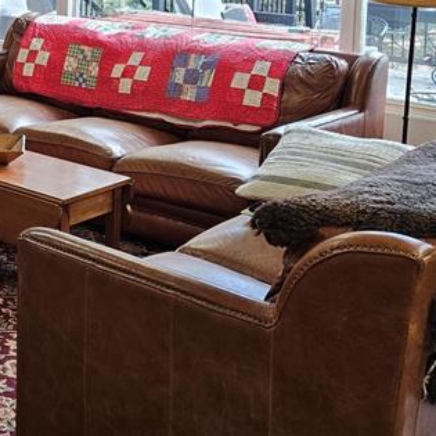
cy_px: -24
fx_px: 940
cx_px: -50
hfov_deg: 24.3
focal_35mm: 66
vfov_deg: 24.6
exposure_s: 1/120
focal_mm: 5.4
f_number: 1.8
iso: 100
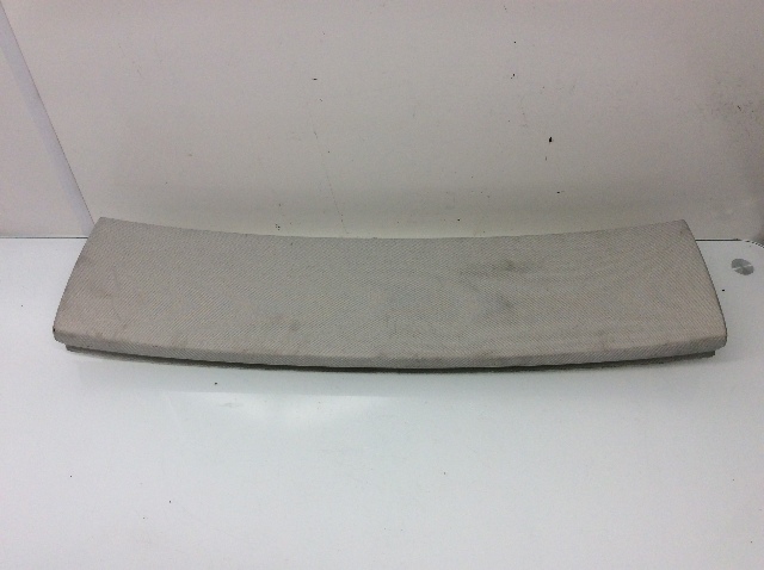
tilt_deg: -49.9
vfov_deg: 44.1
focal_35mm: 32
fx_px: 705
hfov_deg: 56.9
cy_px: 285
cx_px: 382
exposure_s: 1/120
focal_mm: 3.3
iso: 64
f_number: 2.4
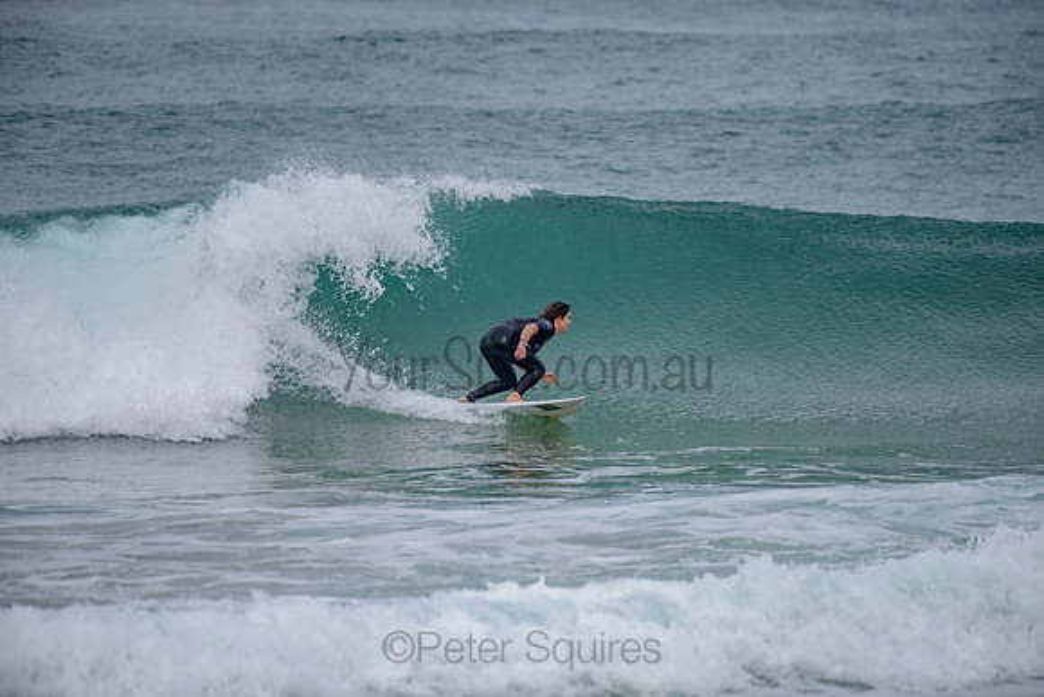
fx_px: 14503
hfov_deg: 4.1
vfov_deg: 2.8
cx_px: 522
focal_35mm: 500
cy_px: 348
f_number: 5.6
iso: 220
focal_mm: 500
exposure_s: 1/2000
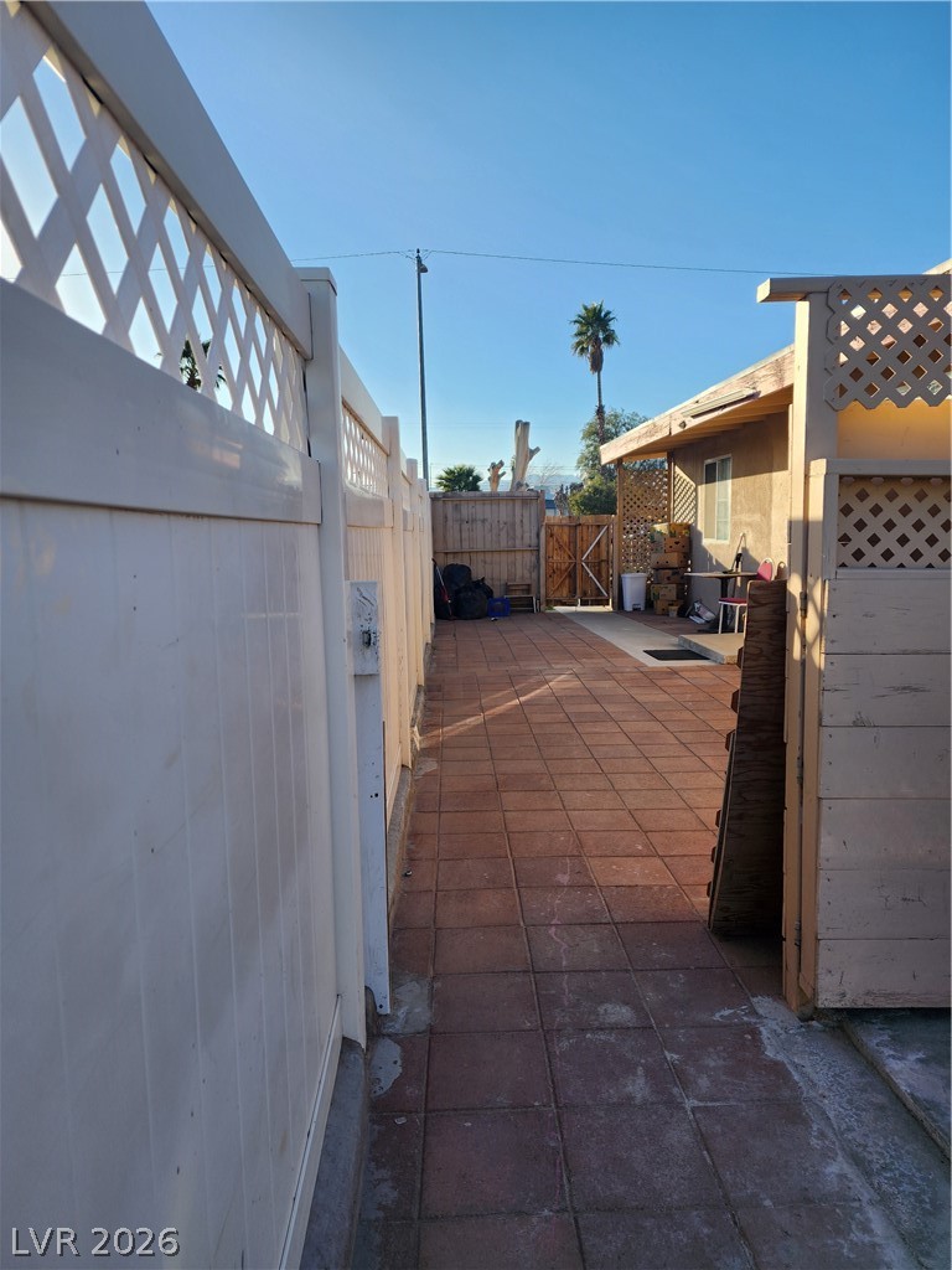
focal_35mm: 23
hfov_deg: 58.9
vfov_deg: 73.9
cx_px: 476
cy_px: 635
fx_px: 843
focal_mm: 6.4
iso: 12
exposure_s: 1/606
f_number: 1.8
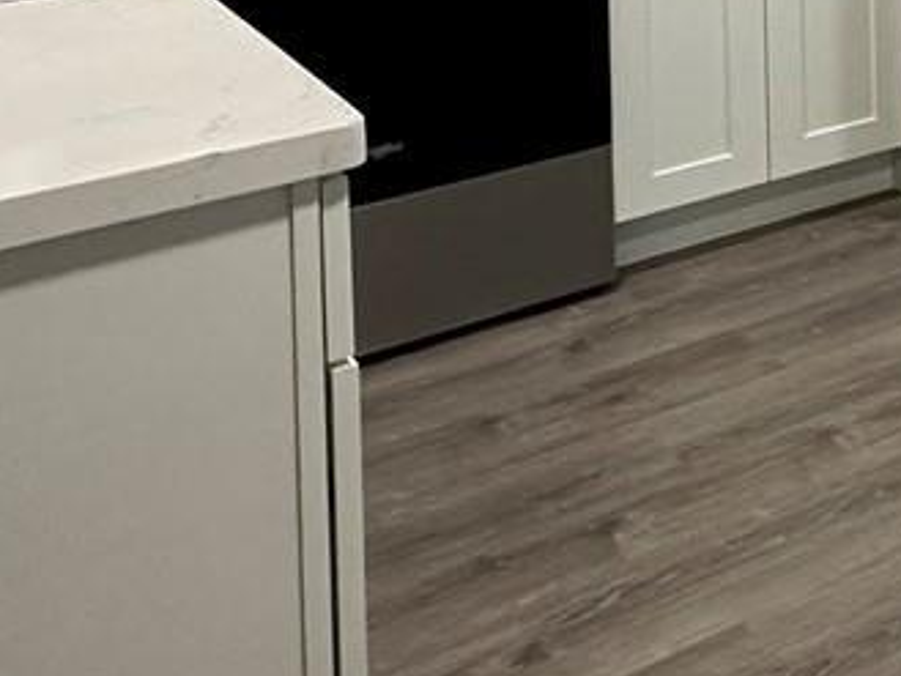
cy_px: -408
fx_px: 1771
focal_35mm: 68
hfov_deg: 21.5
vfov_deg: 18.5
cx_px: 1509
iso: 200
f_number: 2.2
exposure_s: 1/120
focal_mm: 2.22
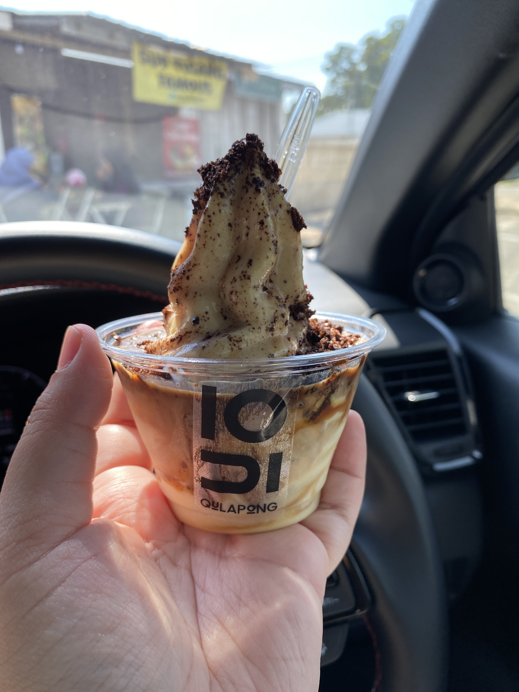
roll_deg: +1.3
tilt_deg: -17.7
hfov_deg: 53.1
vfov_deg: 67.3
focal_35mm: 26
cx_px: 260
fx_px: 520
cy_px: 346
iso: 32
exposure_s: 1/265
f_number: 1.8
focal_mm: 4.25
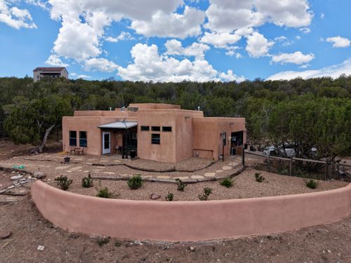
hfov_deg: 71.6
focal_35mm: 24
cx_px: 176
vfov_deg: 56.8
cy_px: 132
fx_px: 243
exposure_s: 1/4000
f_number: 1.8
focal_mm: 8.67
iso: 290
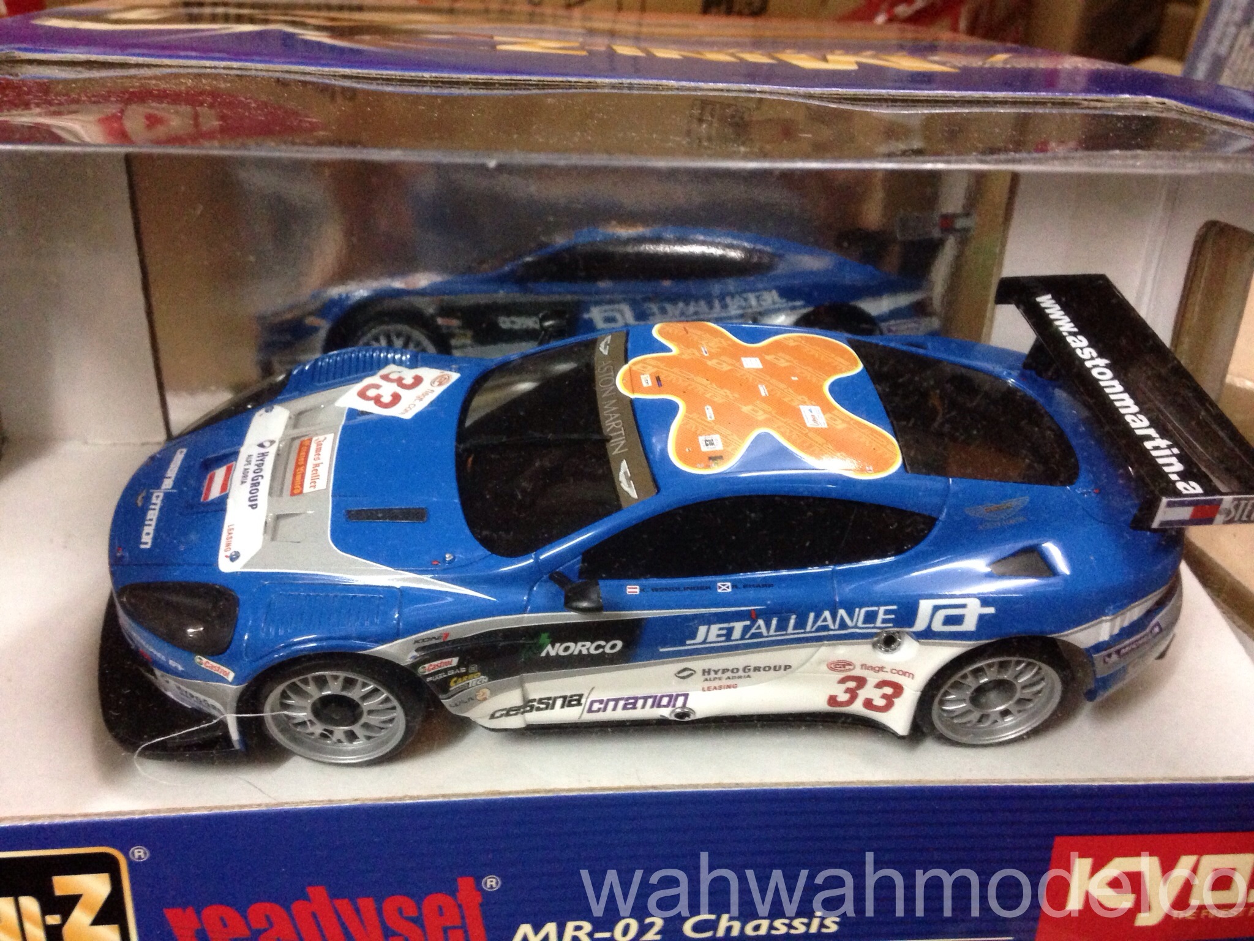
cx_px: 627
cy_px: 470
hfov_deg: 55.4
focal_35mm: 33
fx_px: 1195
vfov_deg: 42.9
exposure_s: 1/15
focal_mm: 4.13
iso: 500
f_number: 2.4
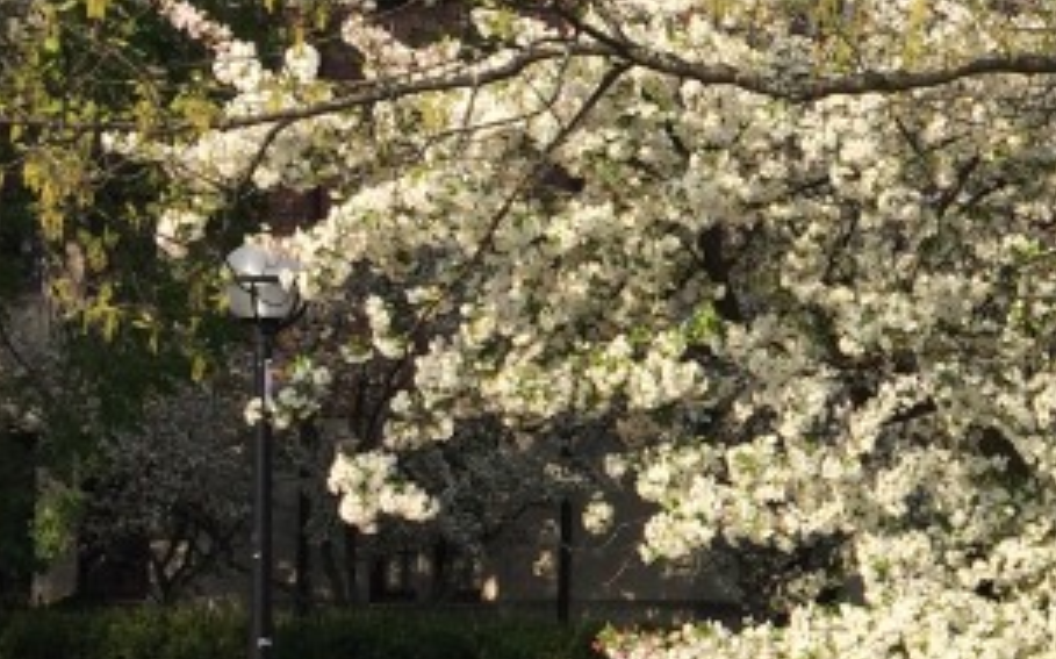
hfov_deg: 18.5
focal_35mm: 104
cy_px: 603
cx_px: 1418
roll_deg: -0.3
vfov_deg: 12.5
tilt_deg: +0.4
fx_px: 2991
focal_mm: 4.15
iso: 32
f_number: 2.2
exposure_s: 1/1580
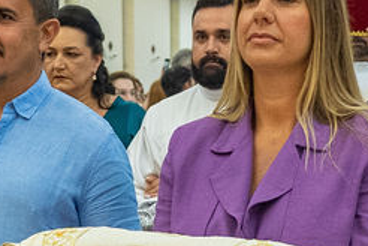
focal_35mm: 125
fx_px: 1278
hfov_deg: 16.3
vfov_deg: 10.8
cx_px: 111
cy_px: 283
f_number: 3.2
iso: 2000
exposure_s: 1/200
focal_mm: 20
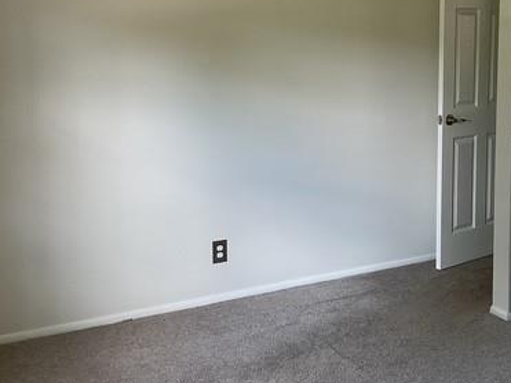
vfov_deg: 28.9
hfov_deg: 37.5
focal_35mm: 50
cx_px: 364
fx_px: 738
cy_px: 136
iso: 64
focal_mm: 3
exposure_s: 1/120
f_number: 1.8
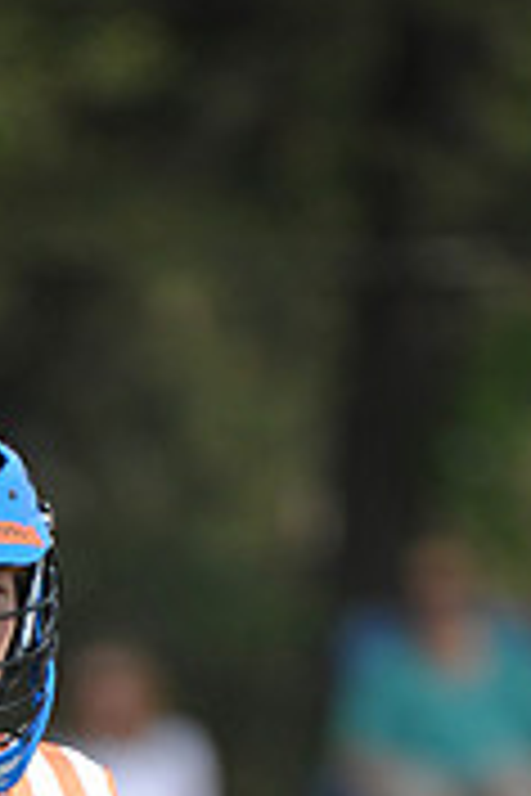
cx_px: -45
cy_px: 1097
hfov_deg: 1.1
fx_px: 27477
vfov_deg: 1.7
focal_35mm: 1242
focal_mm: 380
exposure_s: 1/4000
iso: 640
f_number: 4
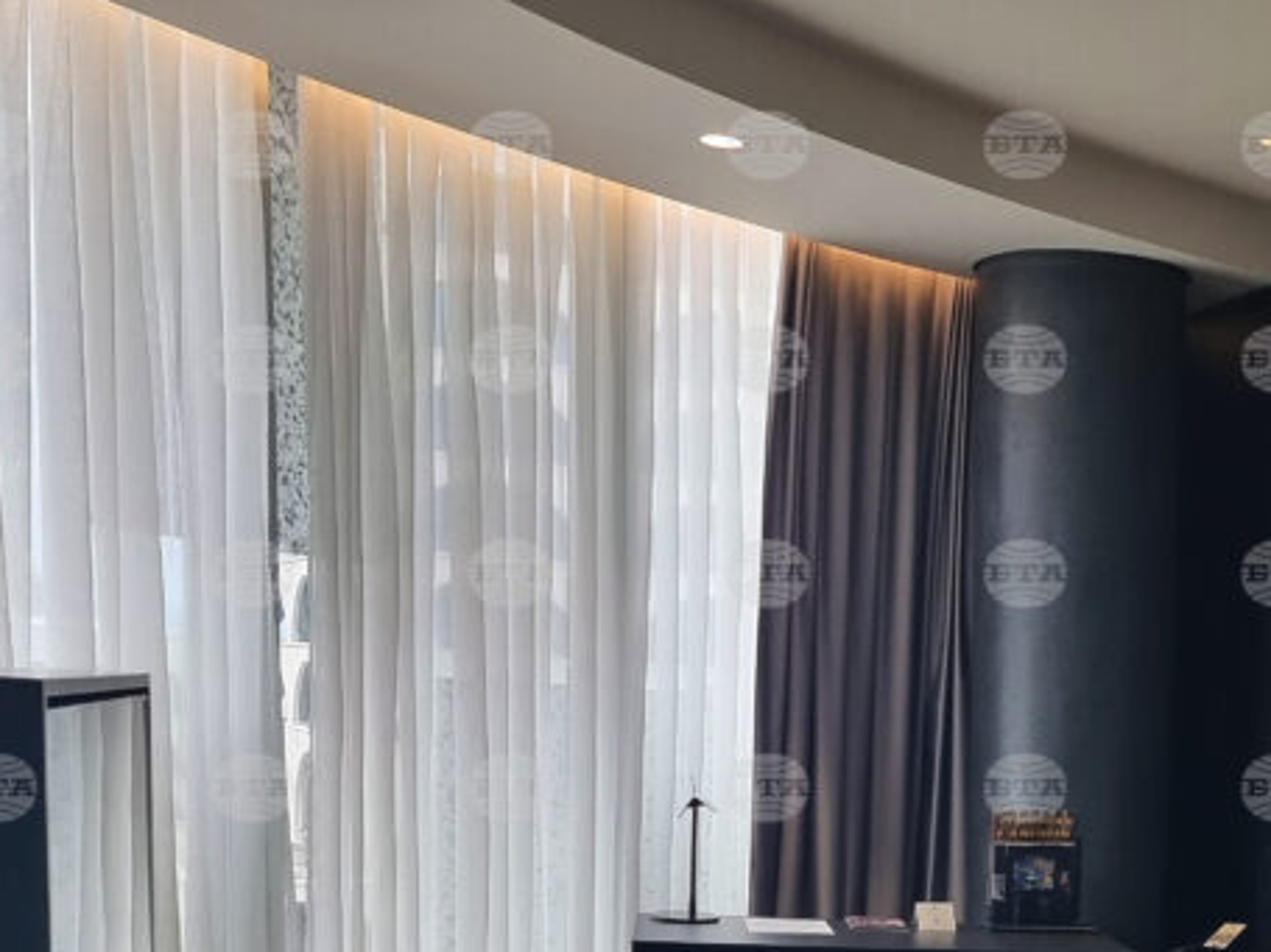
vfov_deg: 25.4
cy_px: 1002
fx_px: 1982
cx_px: 1025
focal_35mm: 54
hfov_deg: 34.4
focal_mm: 6.7
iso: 160
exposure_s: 1/100
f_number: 1.8
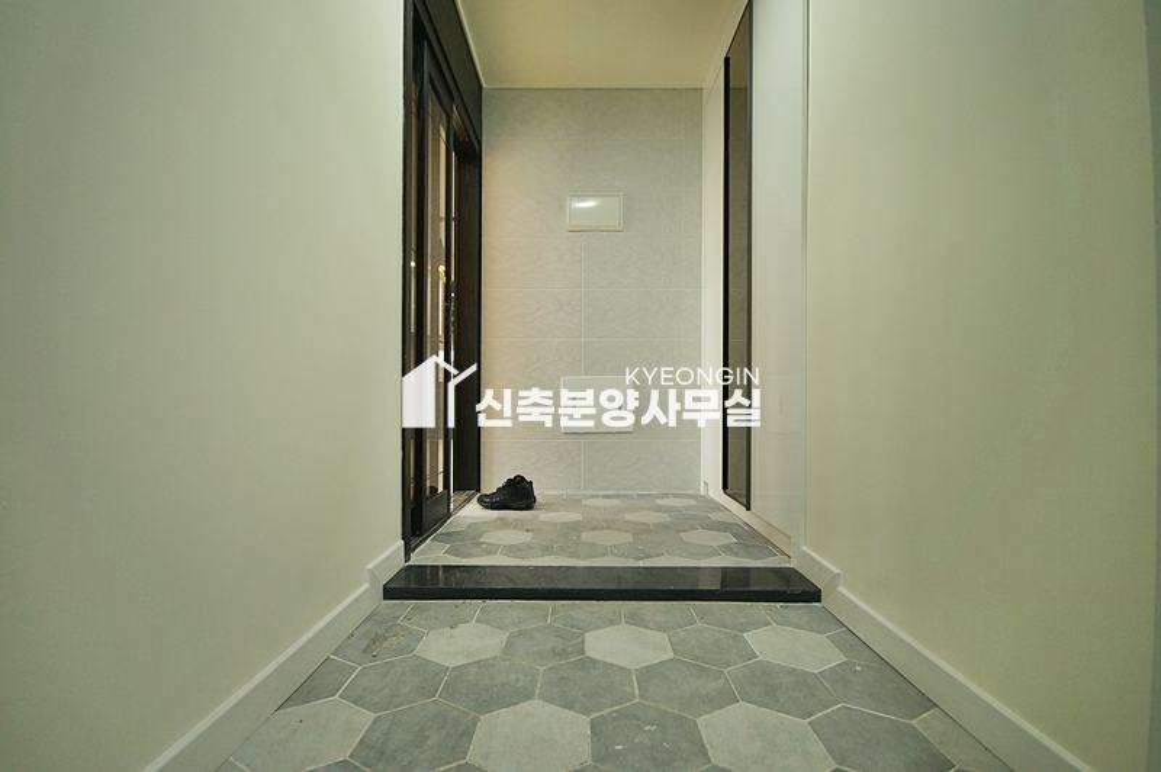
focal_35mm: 15
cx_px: 580
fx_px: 483
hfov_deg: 100.4
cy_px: 386
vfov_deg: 77.2
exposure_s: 1/40
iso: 800
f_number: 5
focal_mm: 10
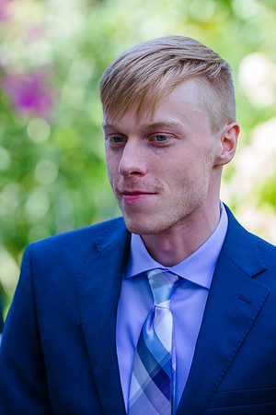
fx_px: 2418
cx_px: 75
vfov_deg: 9.8
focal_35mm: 210
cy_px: 183
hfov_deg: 6.5
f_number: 3.2
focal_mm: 125
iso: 400
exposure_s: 1/400
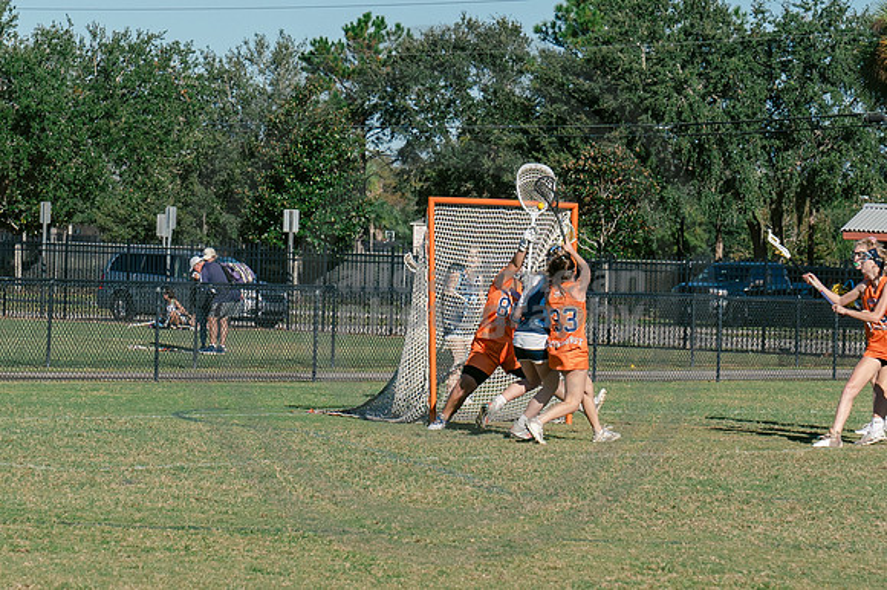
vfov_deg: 7.7
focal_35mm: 178
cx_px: 385
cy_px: 244
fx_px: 4391
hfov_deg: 11.5
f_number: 5.6
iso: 250
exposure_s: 1/1600
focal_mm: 70
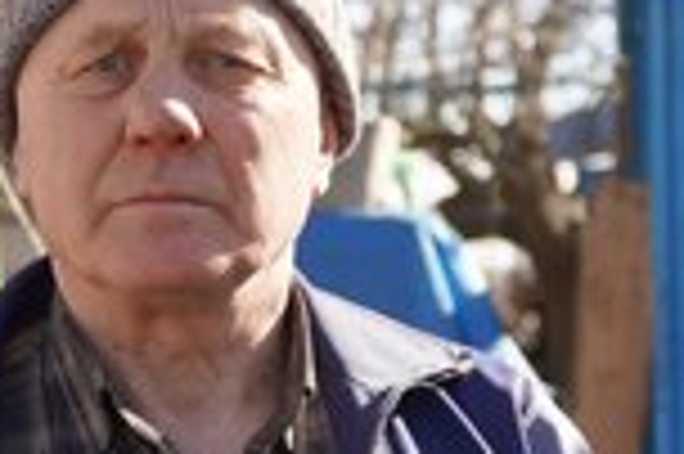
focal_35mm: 146
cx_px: 256
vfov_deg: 9.3
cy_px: 366
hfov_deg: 14.0
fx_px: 2777
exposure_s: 1/320
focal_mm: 37
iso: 100
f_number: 4.5
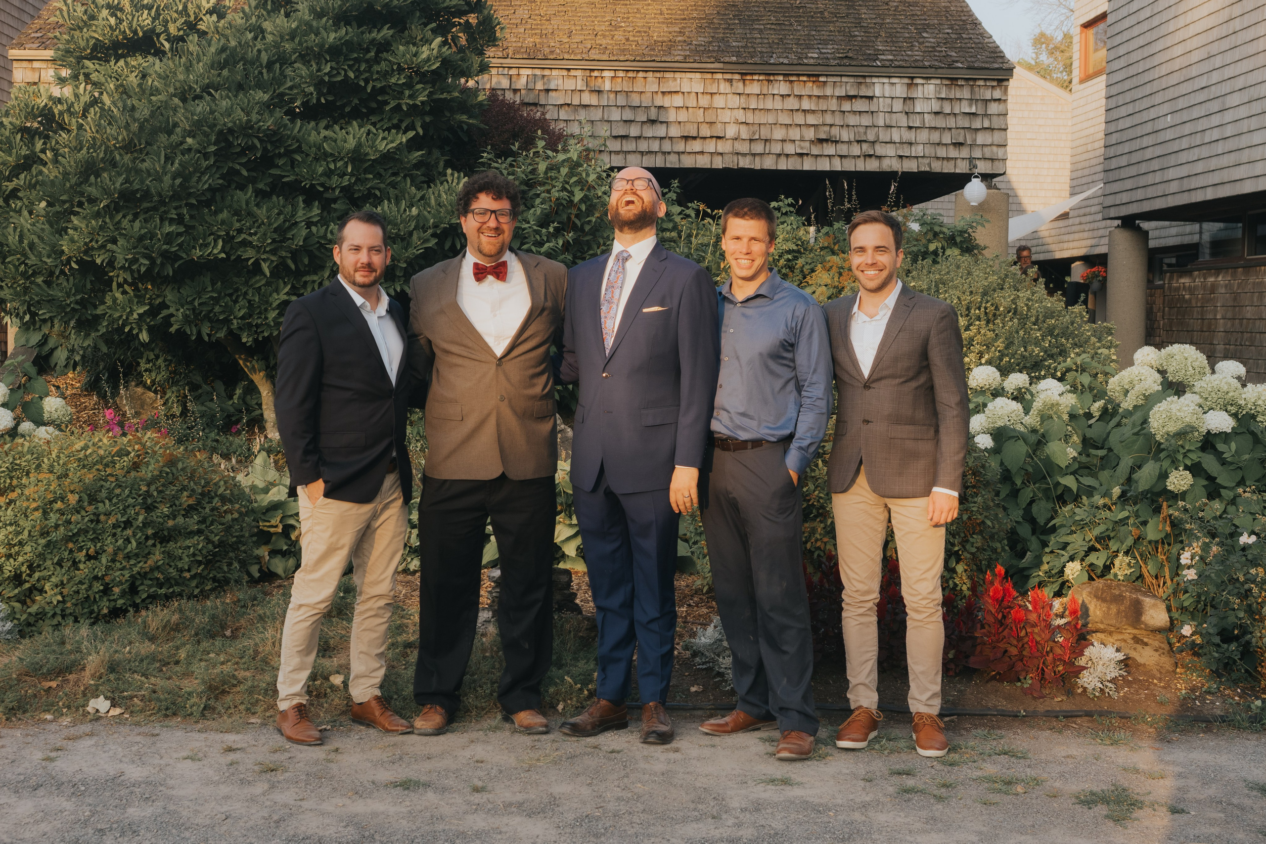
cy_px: 422
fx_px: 1609
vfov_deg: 29.4
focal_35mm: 46
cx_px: 633
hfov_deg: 42.9
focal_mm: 22
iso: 200
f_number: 5
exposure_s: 1/200
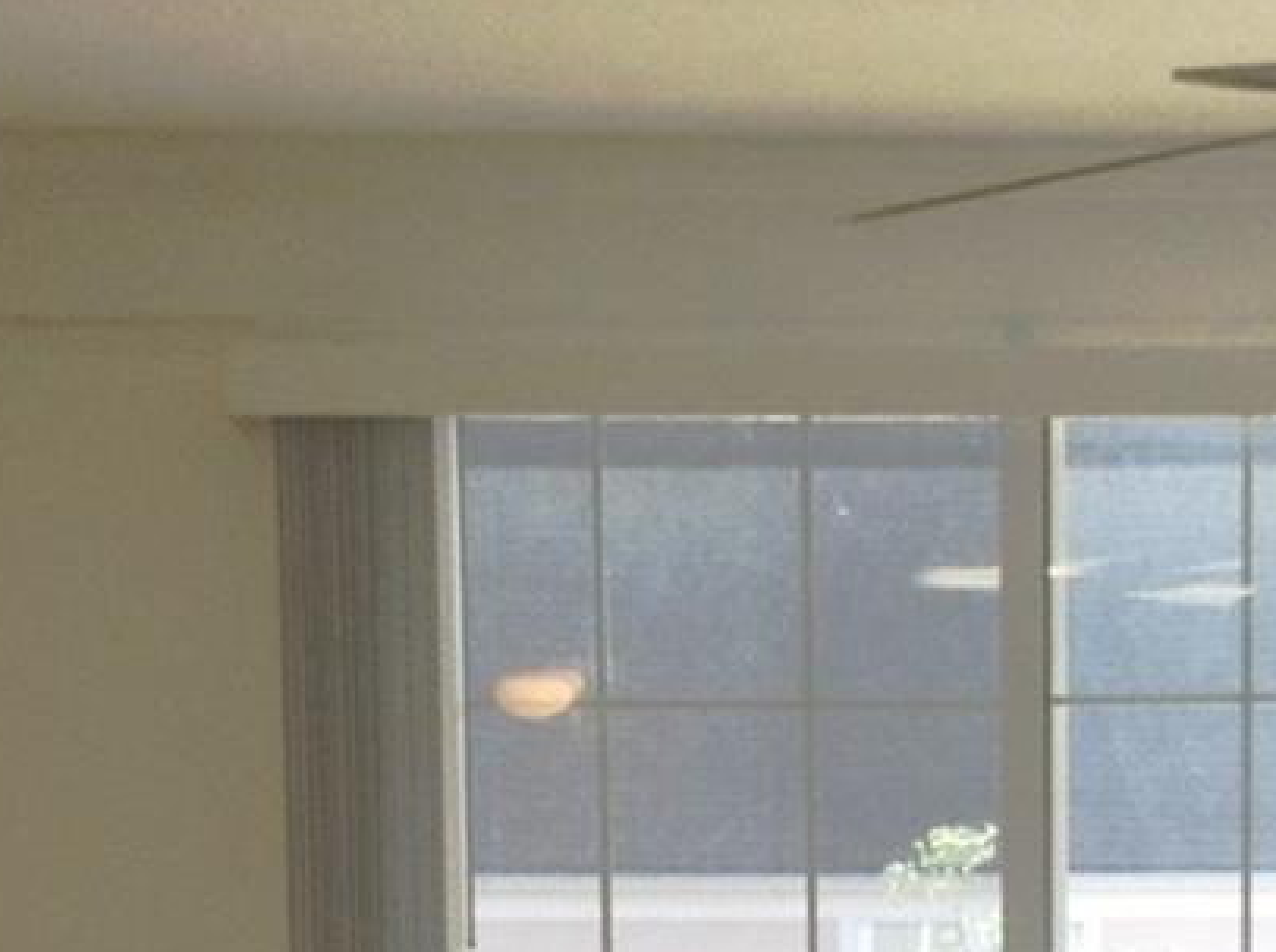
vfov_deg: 10.3
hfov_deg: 14.1
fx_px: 5078
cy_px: 1536
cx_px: 1260
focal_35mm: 138
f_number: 2.4
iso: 50
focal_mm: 4.28
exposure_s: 1/169
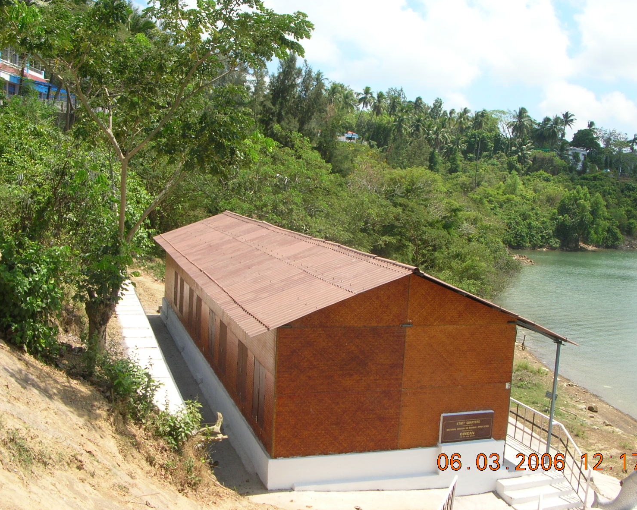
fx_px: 698
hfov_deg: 49.1
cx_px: 337
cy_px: 257
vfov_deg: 40.1
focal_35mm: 37
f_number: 5.6
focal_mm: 5.8
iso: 50
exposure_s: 1/185
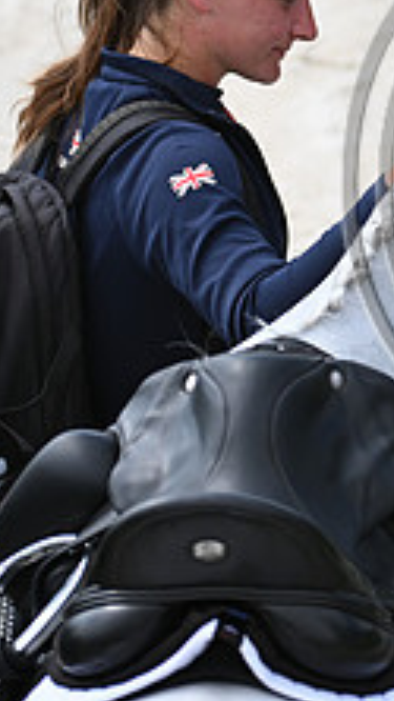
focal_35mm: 576
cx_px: 630
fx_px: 10690
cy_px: 137
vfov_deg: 3.7
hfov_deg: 2.1
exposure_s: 1/1600
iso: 400
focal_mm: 210
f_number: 4.5
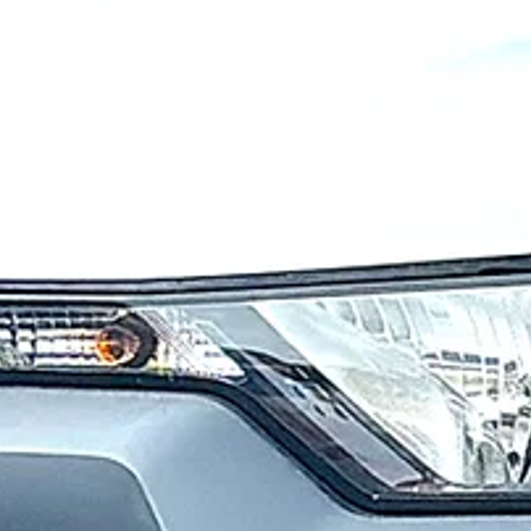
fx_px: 5311
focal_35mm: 306
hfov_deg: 5.7
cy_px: 595
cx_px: 652
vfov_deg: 5.7
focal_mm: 6.86
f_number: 1.78
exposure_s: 1/1961
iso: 64
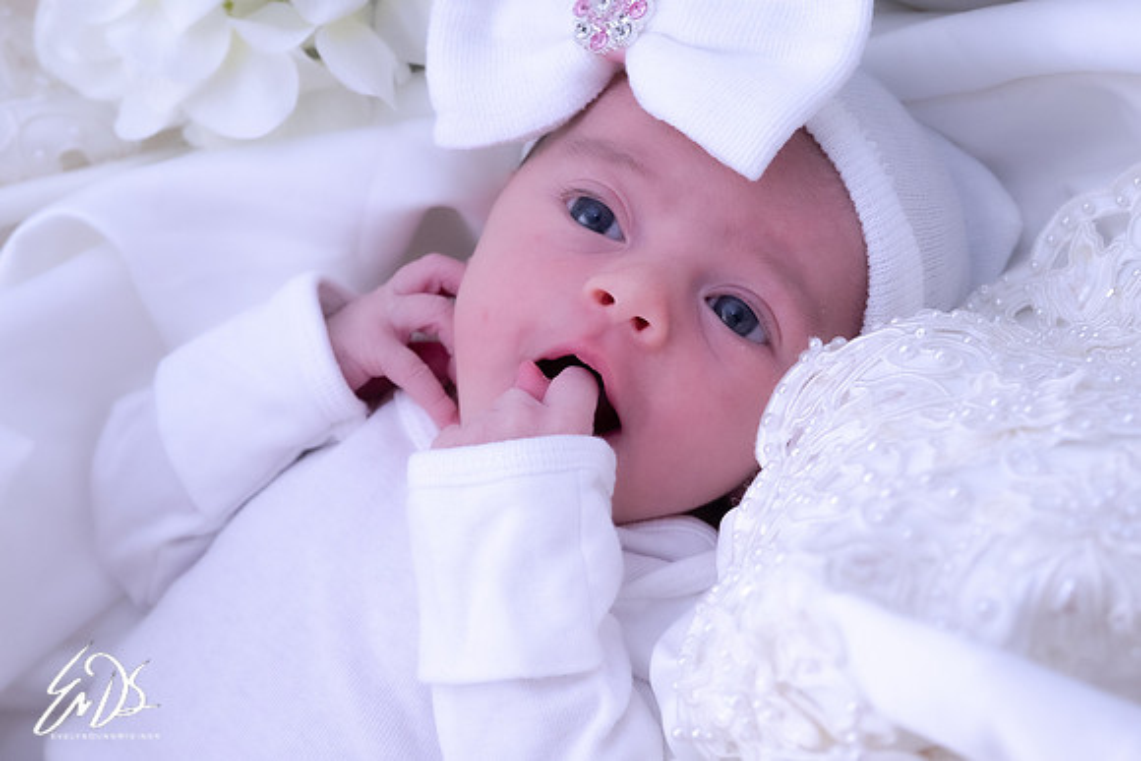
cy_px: 457
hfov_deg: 25.7
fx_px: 2487
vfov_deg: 17.4
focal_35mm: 78
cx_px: 419
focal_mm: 50
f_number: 5.6
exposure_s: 1/125
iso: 1600
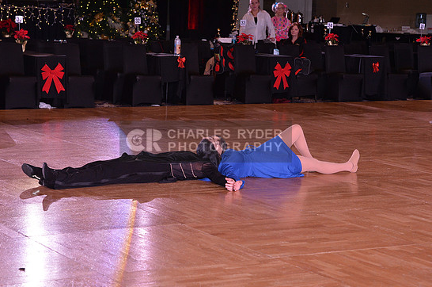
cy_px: 142
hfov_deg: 20.2
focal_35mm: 101
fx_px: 1210
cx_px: 206
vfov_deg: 13.5
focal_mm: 95
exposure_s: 1/250
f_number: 7.1
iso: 2000
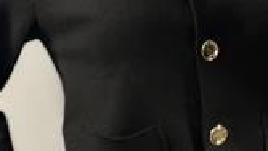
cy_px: 46
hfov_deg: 16.6
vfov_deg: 9.4
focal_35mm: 129
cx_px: 148
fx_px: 917
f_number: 1.78
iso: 160
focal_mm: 6.86
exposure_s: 1/50
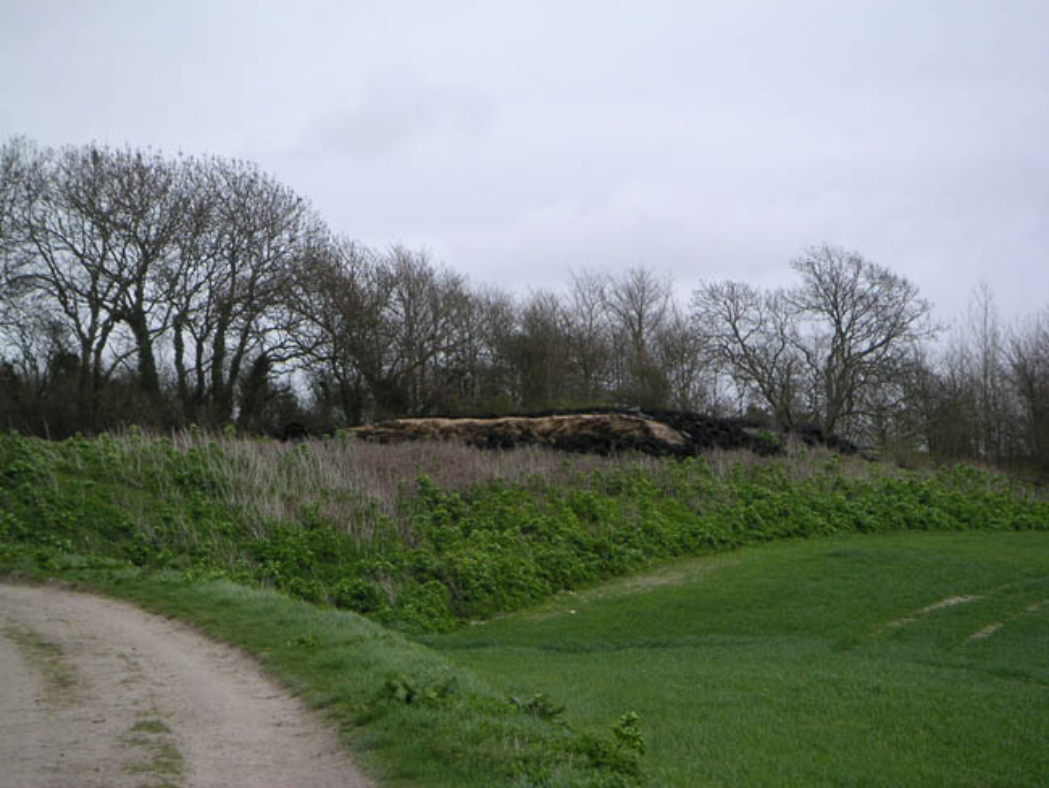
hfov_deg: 20.2
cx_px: 524
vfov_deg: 15.3
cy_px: 394
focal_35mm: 97
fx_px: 2941
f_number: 3.5
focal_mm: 15
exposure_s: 1/750
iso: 50
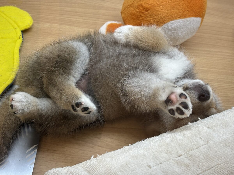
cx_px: 117
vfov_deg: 28.0
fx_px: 352
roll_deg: -12.1
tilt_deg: -43.0
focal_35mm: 52
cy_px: 88
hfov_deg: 36.8
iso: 80
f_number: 1.6
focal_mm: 5.96
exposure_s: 1/100
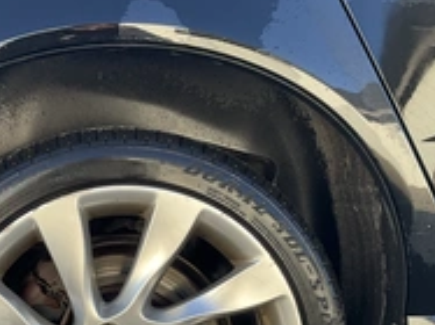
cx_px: 140
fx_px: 779
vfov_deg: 22.5
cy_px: 339
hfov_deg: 30.9
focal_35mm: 62
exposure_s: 1/122
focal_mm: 3
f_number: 1.8
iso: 20
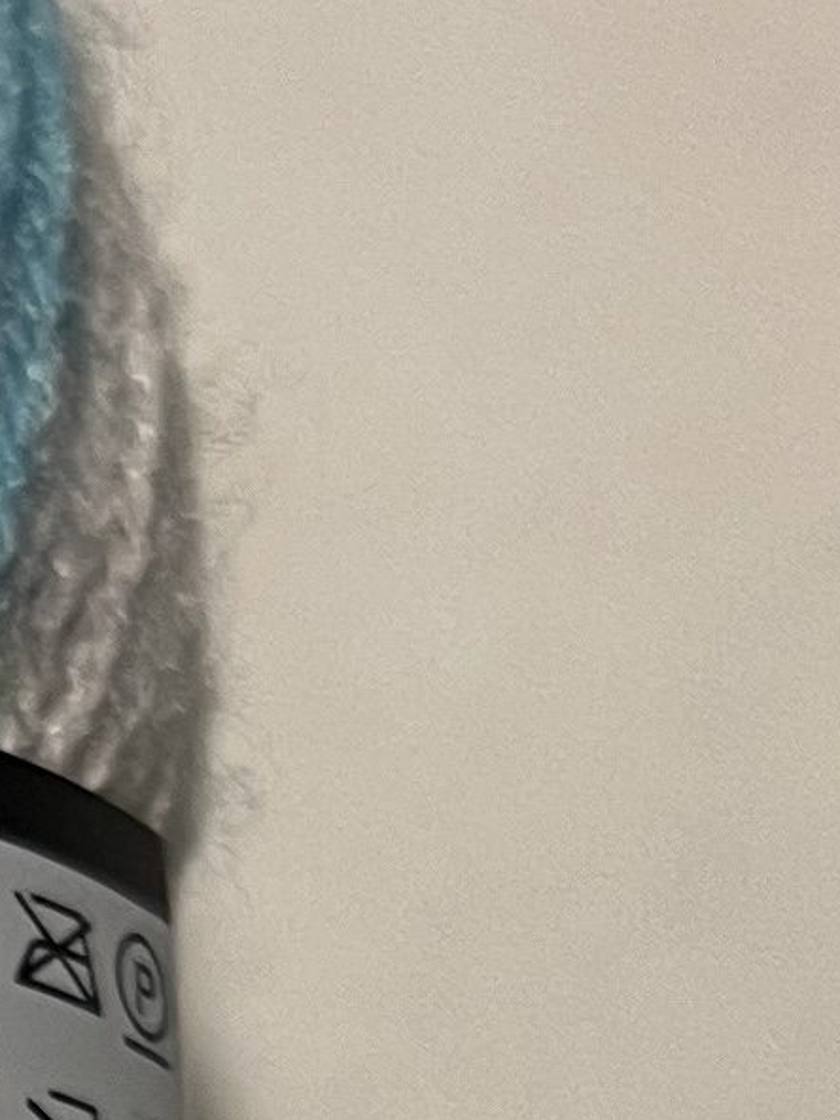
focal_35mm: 135
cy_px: 2010
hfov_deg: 9.6
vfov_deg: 13.2
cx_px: -1222
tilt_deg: -80.3
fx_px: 4368
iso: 80
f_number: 1.5
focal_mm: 5.7
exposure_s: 1/50
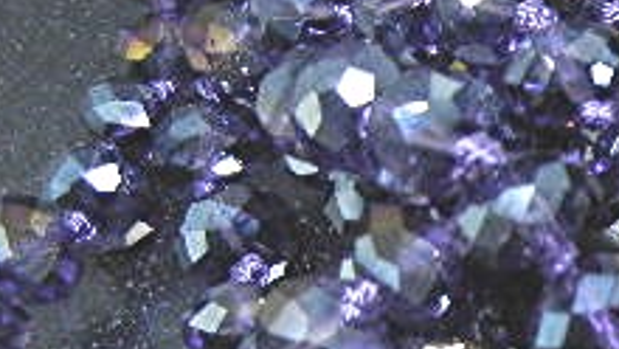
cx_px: 791
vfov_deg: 12.8
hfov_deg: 20.6
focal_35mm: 95
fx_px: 1560
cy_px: 197
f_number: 7
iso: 800
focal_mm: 5.4
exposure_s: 1/30
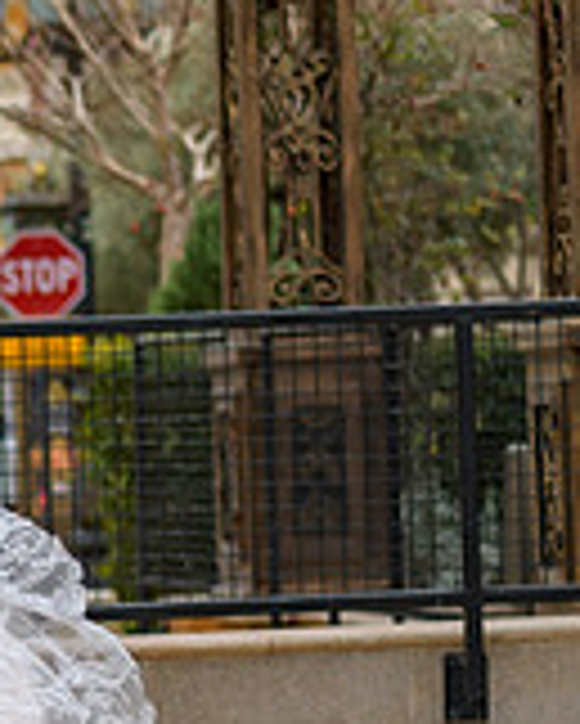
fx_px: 5638
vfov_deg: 7.3
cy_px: 681
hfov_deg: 5.8
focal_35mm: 263
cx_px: -400
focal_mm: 78
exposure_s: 1/640
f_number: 2.8
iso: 80
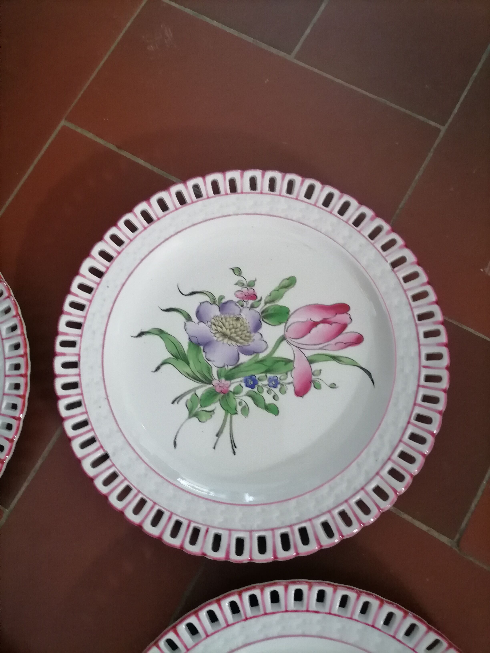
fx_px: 491
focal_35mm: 26
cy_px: 326
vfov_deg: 67.3
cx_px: 245
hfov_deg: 53.1
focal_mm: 5.4
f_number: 1.8
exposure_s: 1/25
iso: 800
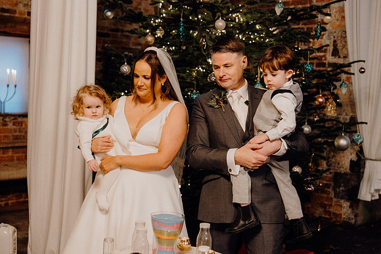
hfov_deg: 35.6
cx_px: 190
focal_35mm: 56
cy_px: 127
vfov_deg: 24.2
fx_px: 593
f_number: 3.5
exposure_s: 1/160
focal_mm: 56
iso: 4000
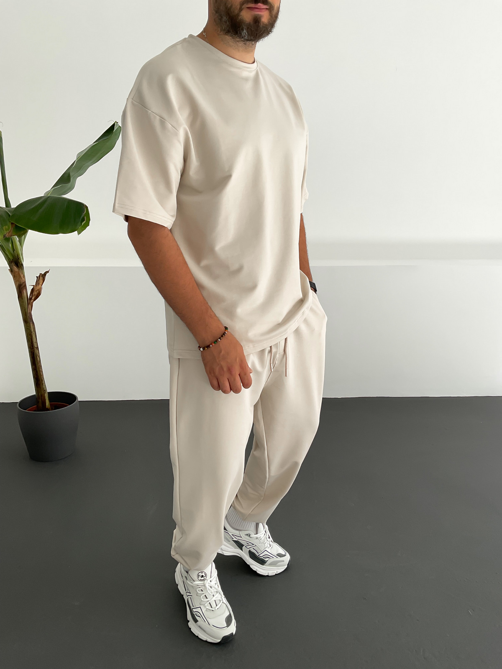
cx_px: 251
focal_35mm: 29
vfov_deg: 61.7
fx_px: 561
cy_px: 334
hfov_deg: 48.2
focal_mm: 3
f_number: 1.8
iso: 16
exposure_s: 1/320
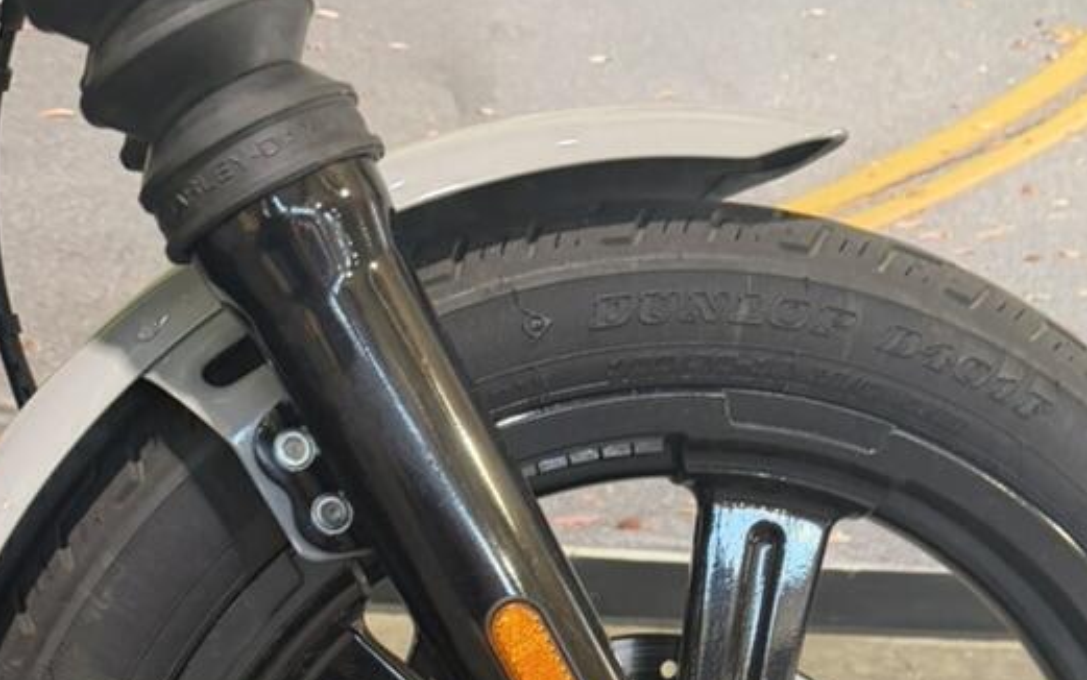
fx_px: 1482
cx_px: 672
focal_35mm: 50
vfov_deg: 23.1
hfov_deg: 40.0
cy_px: 876
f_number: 1.78
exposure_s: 1/60
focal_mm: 6.76
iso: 250
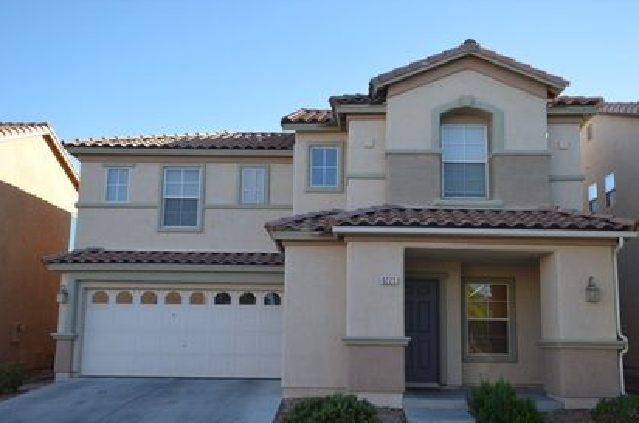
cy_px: 246
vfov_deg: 38.0
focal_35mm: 35
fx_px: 613
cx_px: 333
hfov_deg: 55.0
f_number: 6.3
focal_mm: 19
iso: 100
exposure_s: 1/160
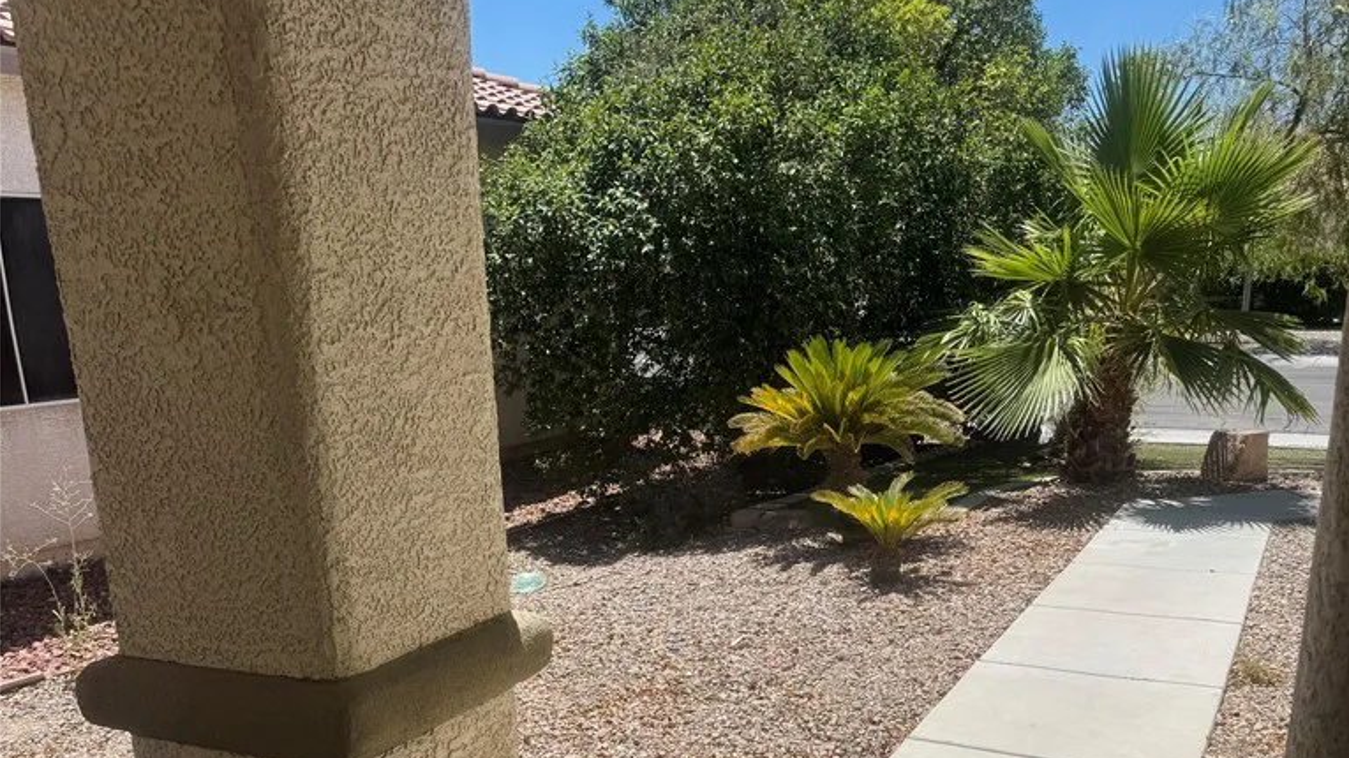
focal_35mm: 35
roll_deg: +3.3
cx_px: 675
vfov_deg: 32.2
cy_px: 668
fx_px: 1252
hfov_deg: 56.6
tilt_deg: -15.0
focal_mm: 6.76
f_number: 1.78
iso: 80
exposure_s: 1/5348
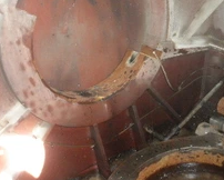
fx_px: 358
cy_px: 68
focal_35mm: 54
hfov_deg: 33.8
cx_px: 174
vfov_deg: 28.0
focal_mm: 5
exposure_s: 1/30
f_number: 3
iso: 320
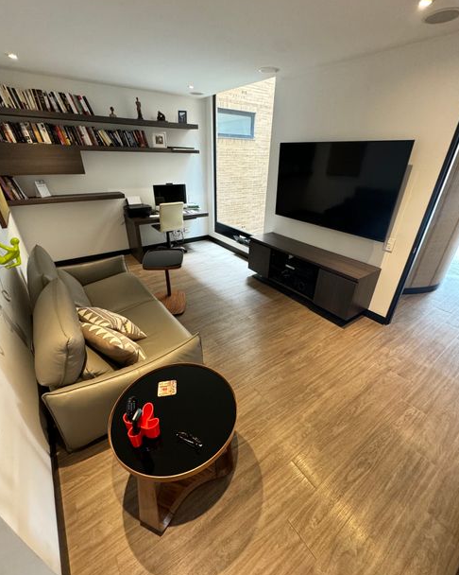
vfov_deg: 96.8
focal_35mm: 15
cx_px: 233
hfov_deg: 84.0
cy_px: 291
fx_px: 255
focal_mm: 2.22
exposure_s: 1/60
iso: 320
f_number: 2.2
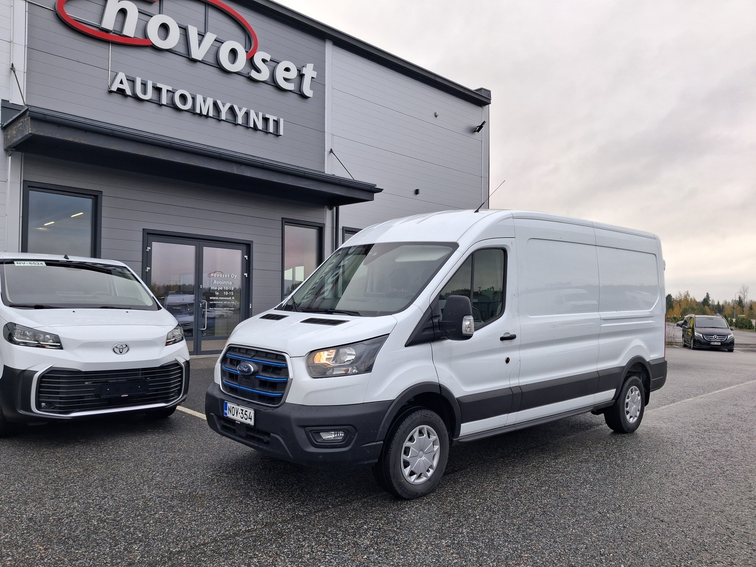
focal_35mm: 27
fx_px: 590
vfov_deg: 51.4
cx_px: 378
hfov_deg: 65.3
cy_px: 284
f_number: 1.8
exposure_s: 1/100
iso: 25
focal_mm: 4
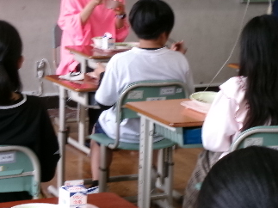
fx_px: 1020
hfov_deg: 15.5
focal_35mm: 127
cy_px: 118
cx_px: 112
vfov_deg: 11.7
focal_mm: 11.5
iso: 130
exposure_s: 1/34
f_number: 5.2
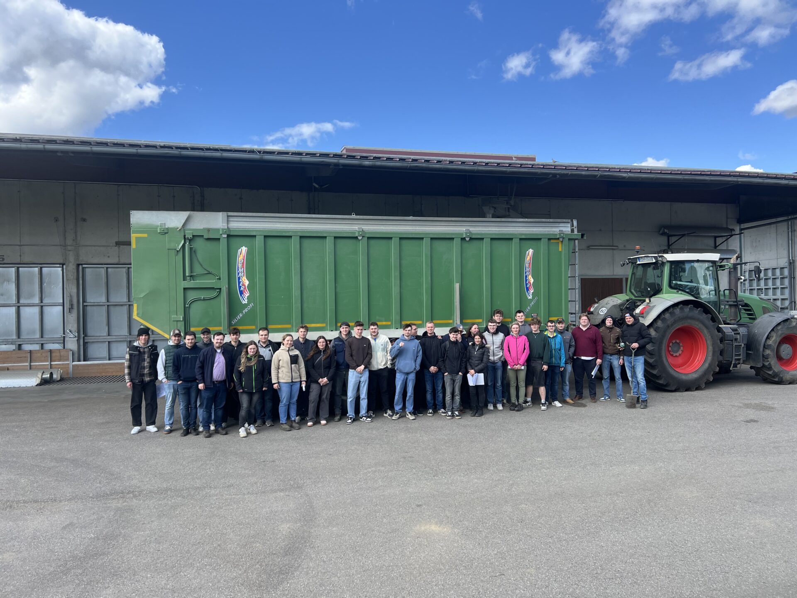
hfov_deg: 67.3
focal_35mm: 26
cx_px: 398
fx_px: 599
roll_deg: +1.0
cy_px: 299
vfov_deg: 53.1
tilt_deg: +0.3
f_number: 1.5
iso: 50
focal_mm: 5.7
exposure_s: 1/1575
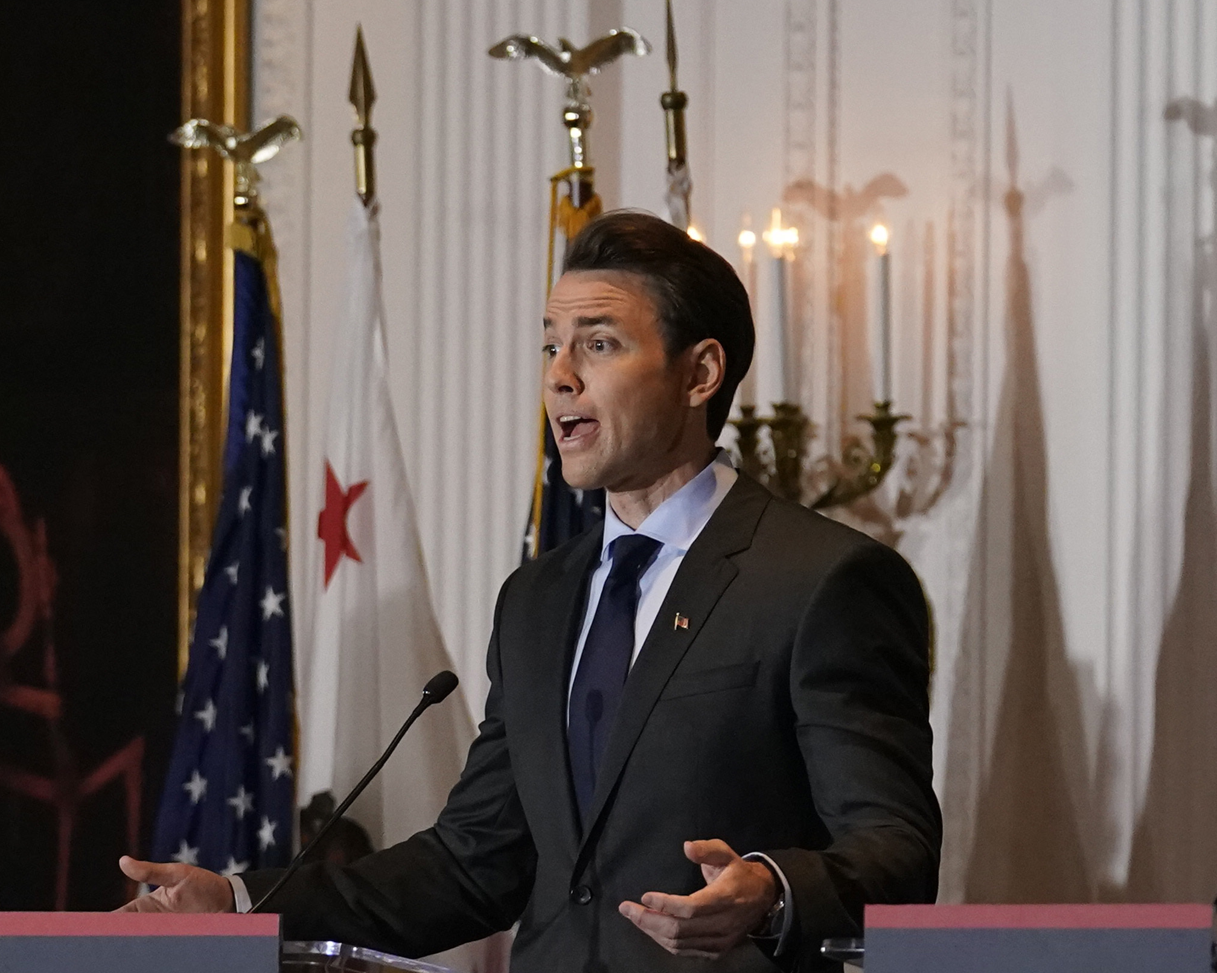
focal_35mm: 352
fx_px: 12676
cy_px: 820
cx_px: 206
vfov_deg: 4.4
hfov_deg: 5.5
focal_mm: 126
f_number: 3.5
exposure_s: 1/800
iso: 5000
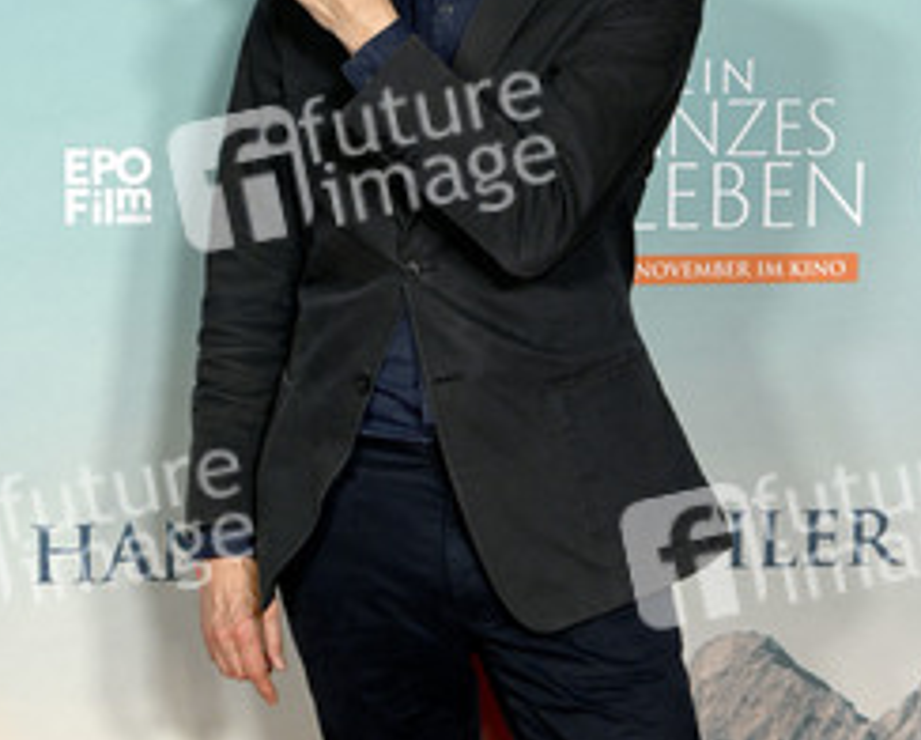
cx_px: 472
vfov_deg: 11.7
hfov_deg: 14.6
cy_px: 351
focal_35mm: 132
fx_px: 3604
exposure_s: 1/200
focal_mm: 86
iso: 1000
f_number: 6.3
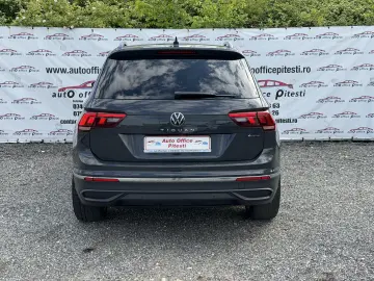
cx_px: 187
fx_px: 519
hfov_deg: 39.7
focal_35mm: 48
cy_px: 140
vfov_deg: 30.3
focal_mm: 6.76
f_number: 1.78
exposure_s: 1/1353
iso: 64
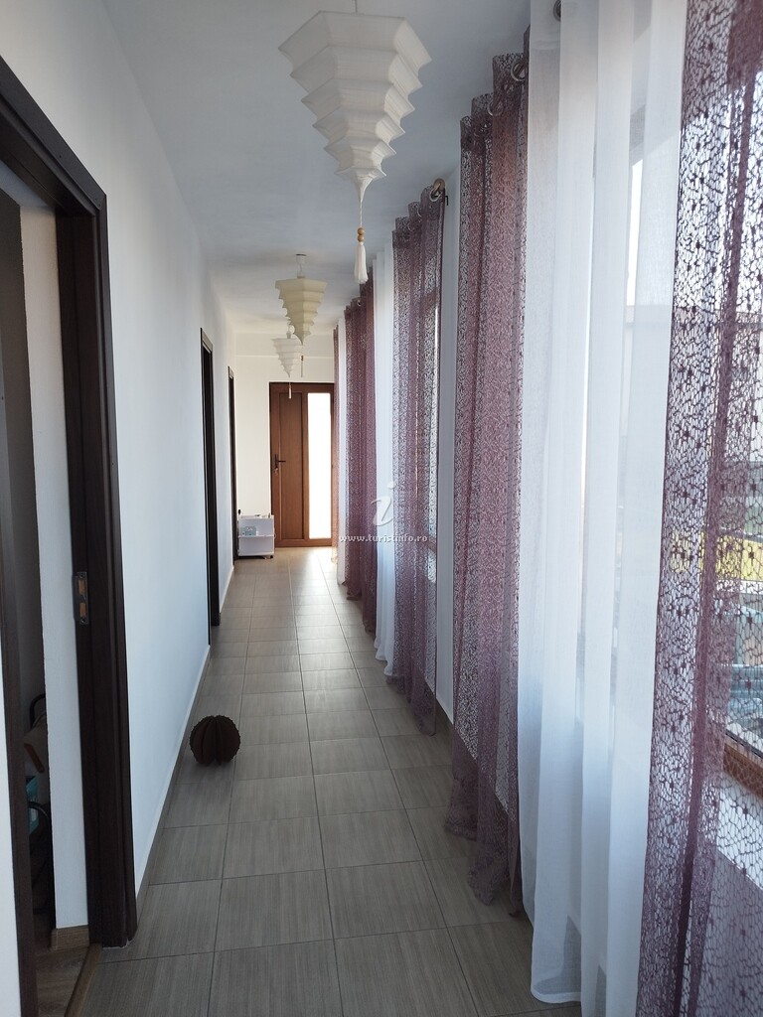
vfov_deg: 71.6
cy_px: 508
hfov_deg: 56.8
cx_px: 382
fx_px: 705
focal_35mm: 24
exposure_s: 1/100
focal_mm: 5.89
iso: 90
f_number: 1.89
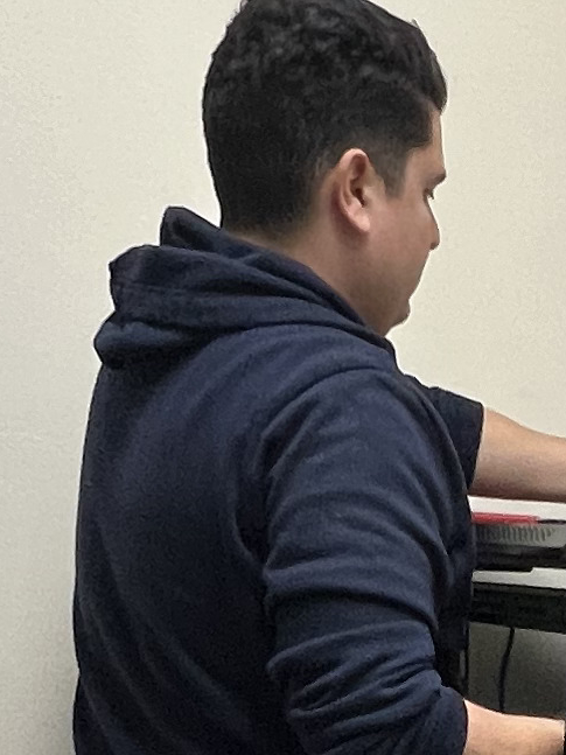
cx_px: 602
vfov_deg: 21.2
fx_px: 1766
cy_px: 1054
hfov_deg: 17.7
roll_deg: -3.7
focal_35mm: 81
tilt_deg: -14.3
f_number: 1.8
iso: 160
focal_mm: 1.57
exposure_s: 1/60
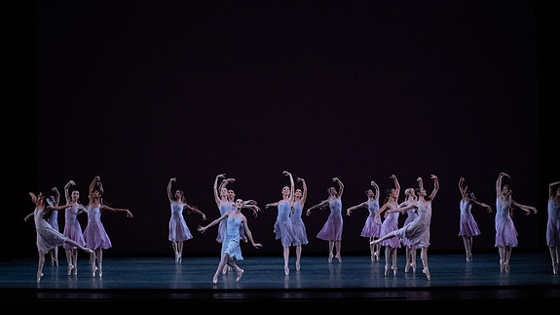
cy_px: 149
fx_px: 1098
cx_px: 280
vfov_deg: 16.3
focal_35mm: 74
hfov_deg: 28.6
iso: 12800
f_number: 13
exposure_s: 1/400
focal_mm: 70
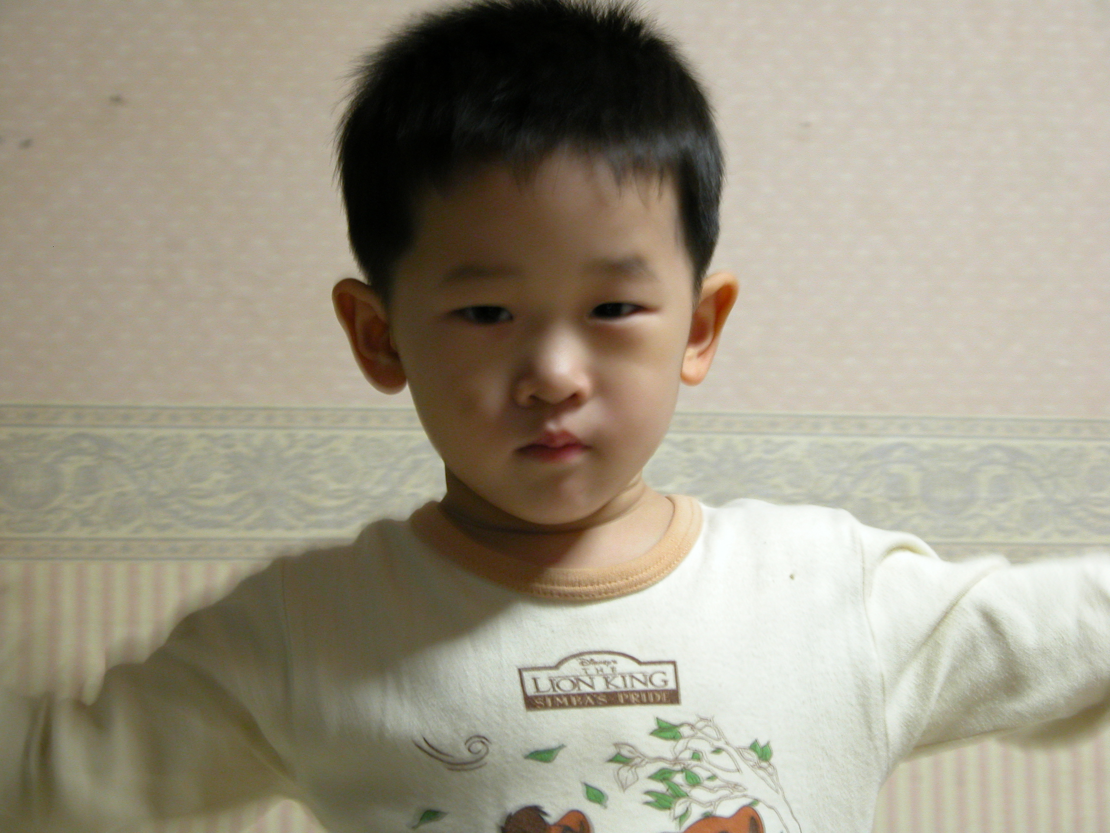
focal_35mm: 86
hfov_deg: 22.8
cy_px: 416
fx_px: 2758
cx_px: 555
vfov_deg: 17.2
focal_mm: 22.3
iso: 217
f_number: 3.5
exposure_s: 1/4.3
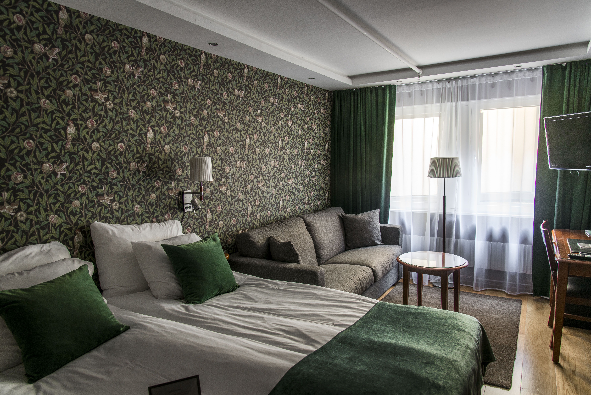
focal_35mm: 24
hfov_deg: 73.7
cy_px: 198
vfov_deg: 53.2
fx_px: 394
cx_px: 296
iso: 125
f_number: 5
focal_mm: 24
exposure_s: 4
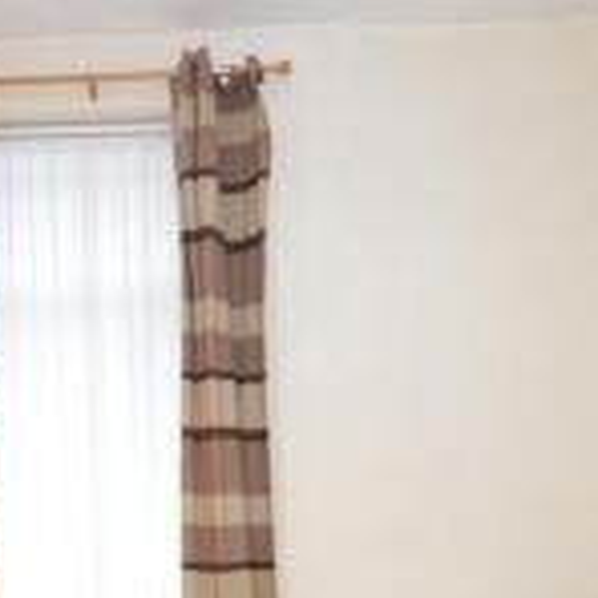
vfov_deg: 36.6
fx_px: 801
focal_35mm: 41
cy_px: 604
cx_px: 222
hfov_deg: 40.6
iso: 800
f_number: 4
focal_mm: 10
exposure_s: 1/60
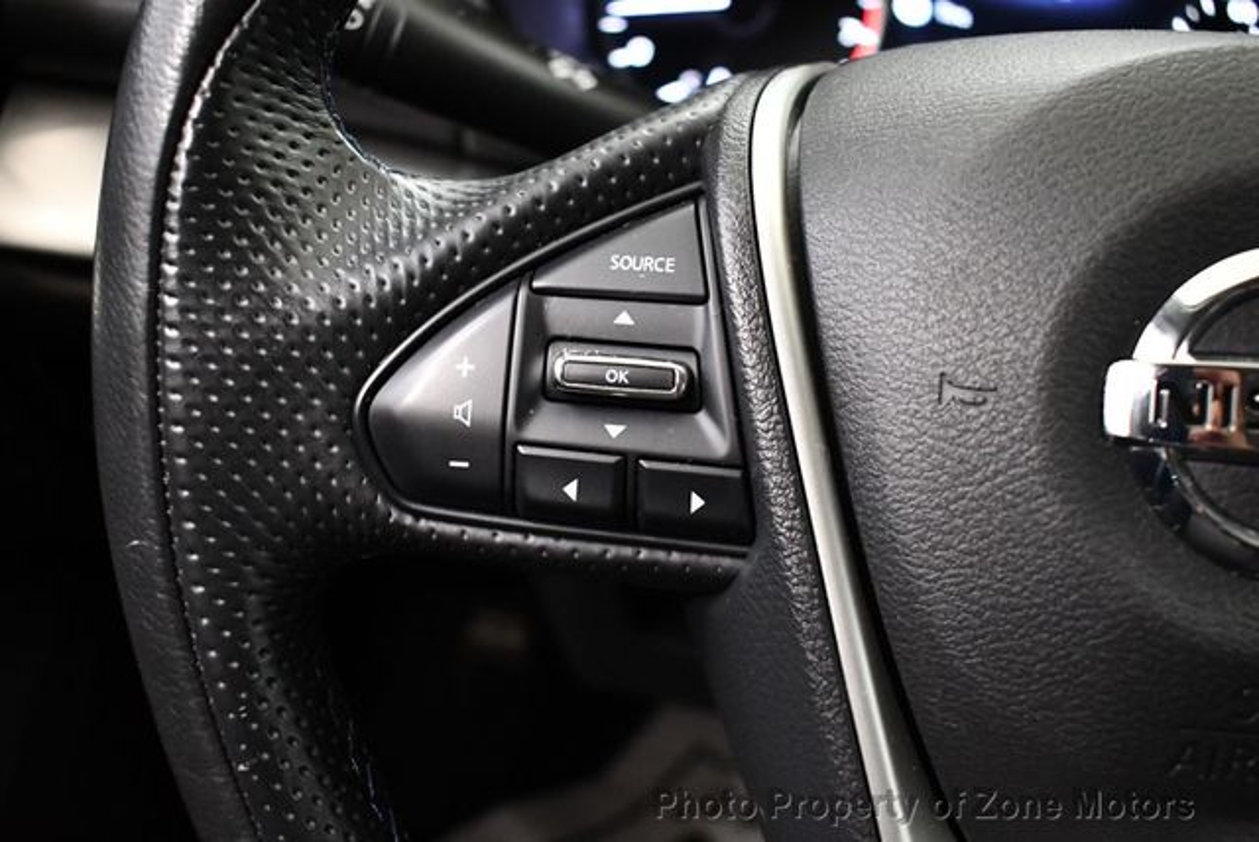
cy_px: 421
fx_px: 1400
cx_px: 630
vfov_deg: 33.5
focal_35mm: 40
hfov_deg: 48.4
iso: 3600
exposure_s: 1/60
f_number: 3.5
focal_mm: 20
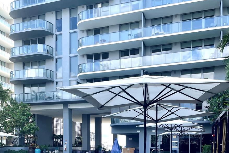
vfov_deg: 32.8
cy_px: 155
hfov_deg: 51.9
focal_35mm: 37
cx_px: 113
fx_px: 235
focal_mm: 4.2
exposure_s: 1/658
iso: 32
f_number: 1.6
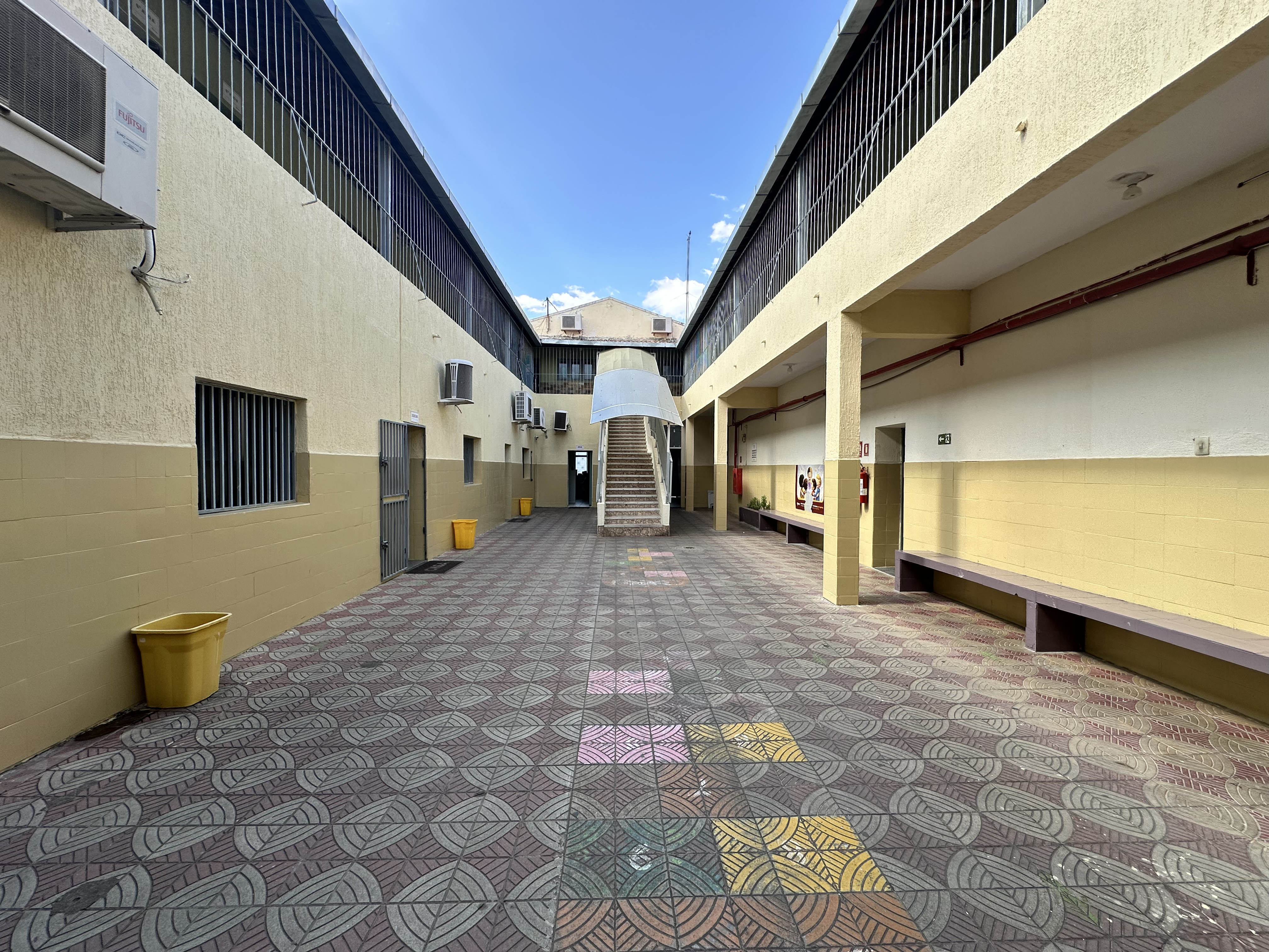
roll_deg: -0.8
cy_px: 476
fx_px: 513
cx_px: 634
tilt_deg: -0.8
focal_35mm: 14
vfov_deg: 85.7
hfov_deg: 102.1
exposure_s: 1/452
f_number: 2.2
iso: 40
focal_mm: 2.22
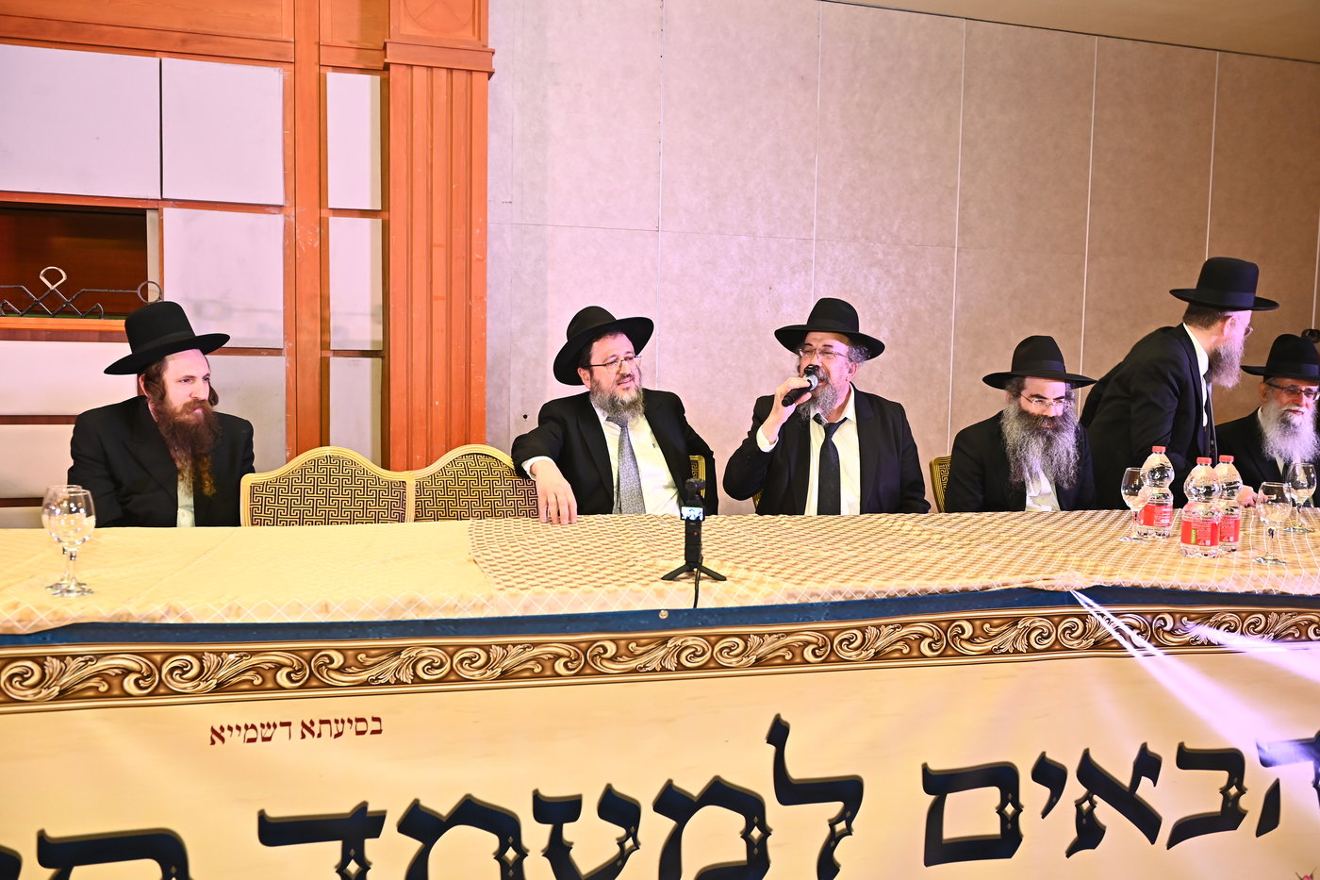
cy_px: 440
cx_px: 660
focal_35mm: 31
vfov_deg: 42.3
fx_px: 1136
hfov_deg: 60.3
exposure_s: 1/125
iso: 2000
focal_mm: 31
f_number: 5
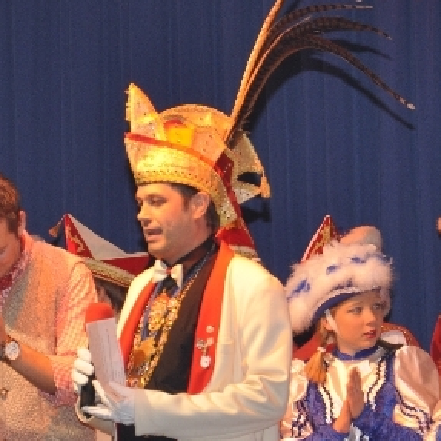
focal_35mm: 373
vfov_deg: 4.7
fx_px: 5379
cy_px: 343
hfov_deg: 4.7
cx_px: 151
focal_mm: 105
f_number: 5.6
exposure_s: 1/60
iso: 400
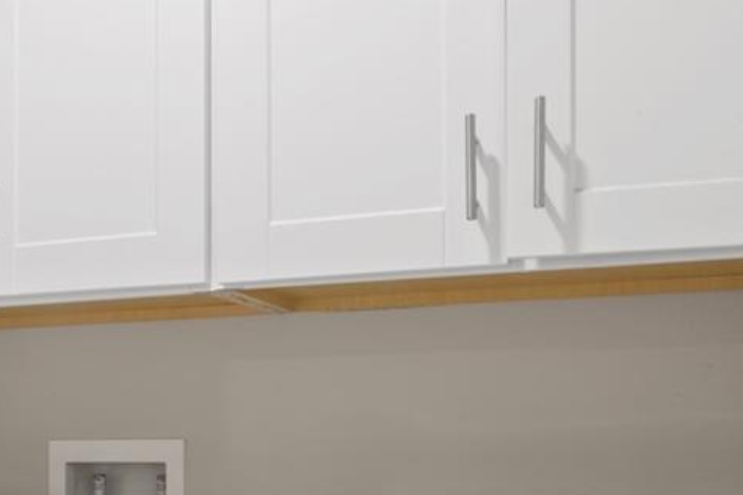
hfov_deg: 35.2
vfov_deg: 24.1
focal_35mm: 54
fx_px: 1114
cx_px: 107
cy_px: 478
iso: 100
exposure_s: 3.2
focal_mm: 16
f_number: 10
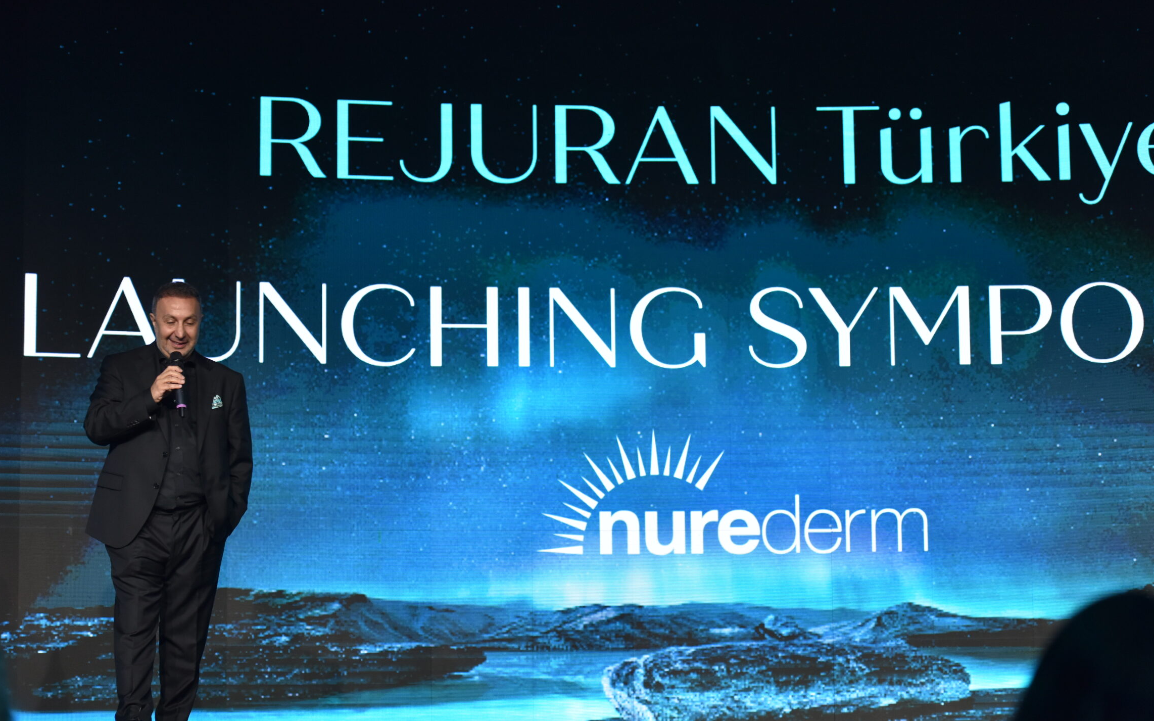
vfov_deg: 16.3
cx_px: 579
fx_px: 2516
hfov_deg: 25.8
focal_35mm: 80
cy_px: 386
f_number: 2.8
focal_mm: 70
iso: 800
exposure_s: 1/200
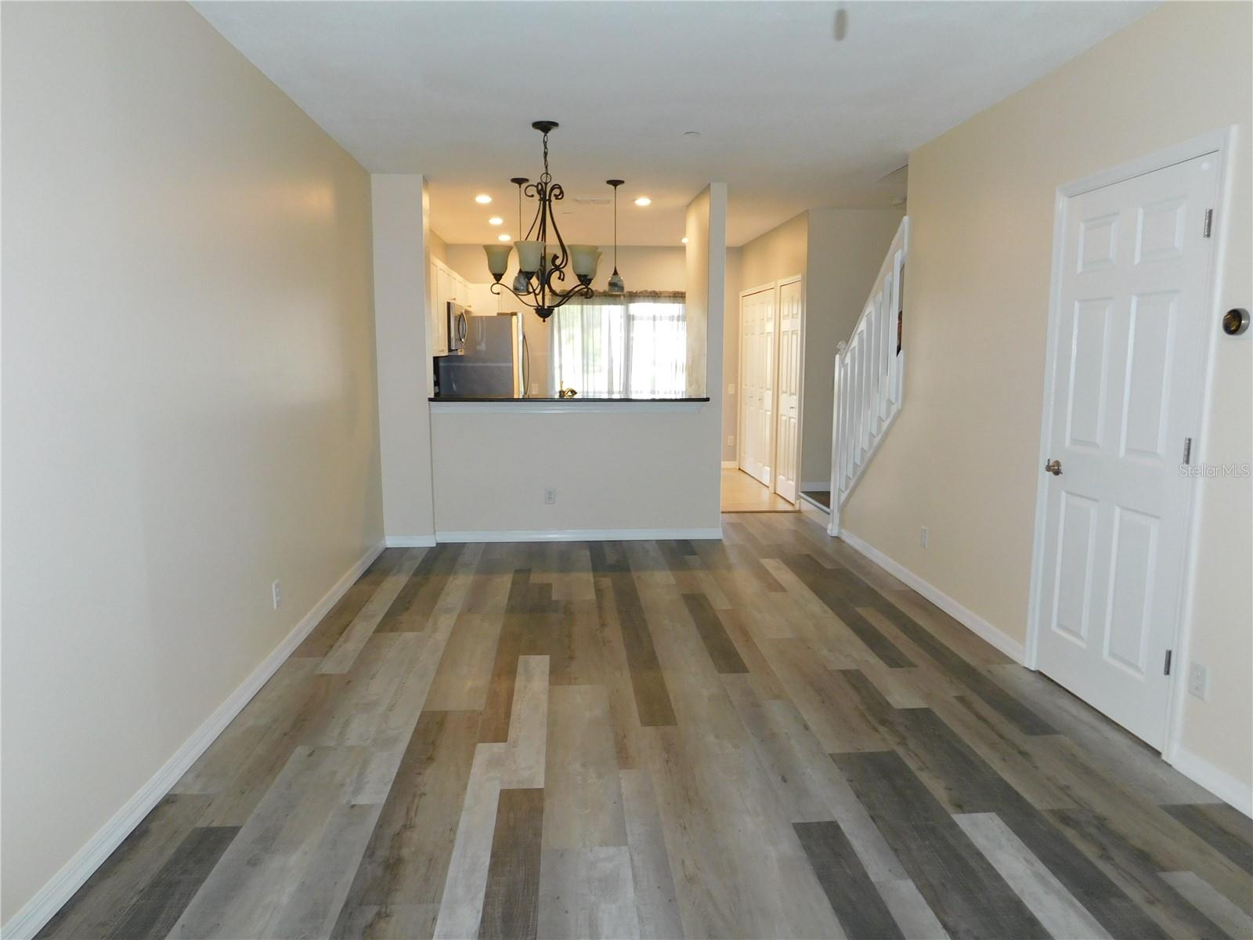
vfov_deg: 58.9
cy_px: 470
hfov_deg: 73.9
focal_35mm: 23
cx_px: 626
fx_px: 833
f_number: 3
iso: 200
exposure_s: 1/30
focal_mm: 4
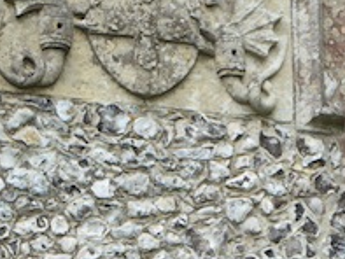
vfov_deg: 2.9
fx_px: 5176
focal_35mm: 519
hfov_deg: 3.8
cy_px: 65
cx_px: 182
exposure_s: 1/160
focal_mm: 44.8
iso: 400
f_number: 5.6
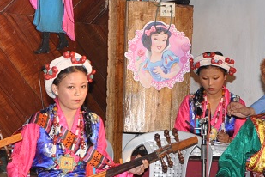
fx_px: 964
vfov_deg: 10.5
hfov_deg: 15.6
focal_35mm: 131
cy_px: 115
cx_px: 156
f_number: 5
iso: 400
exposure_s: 1/60
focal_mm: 28
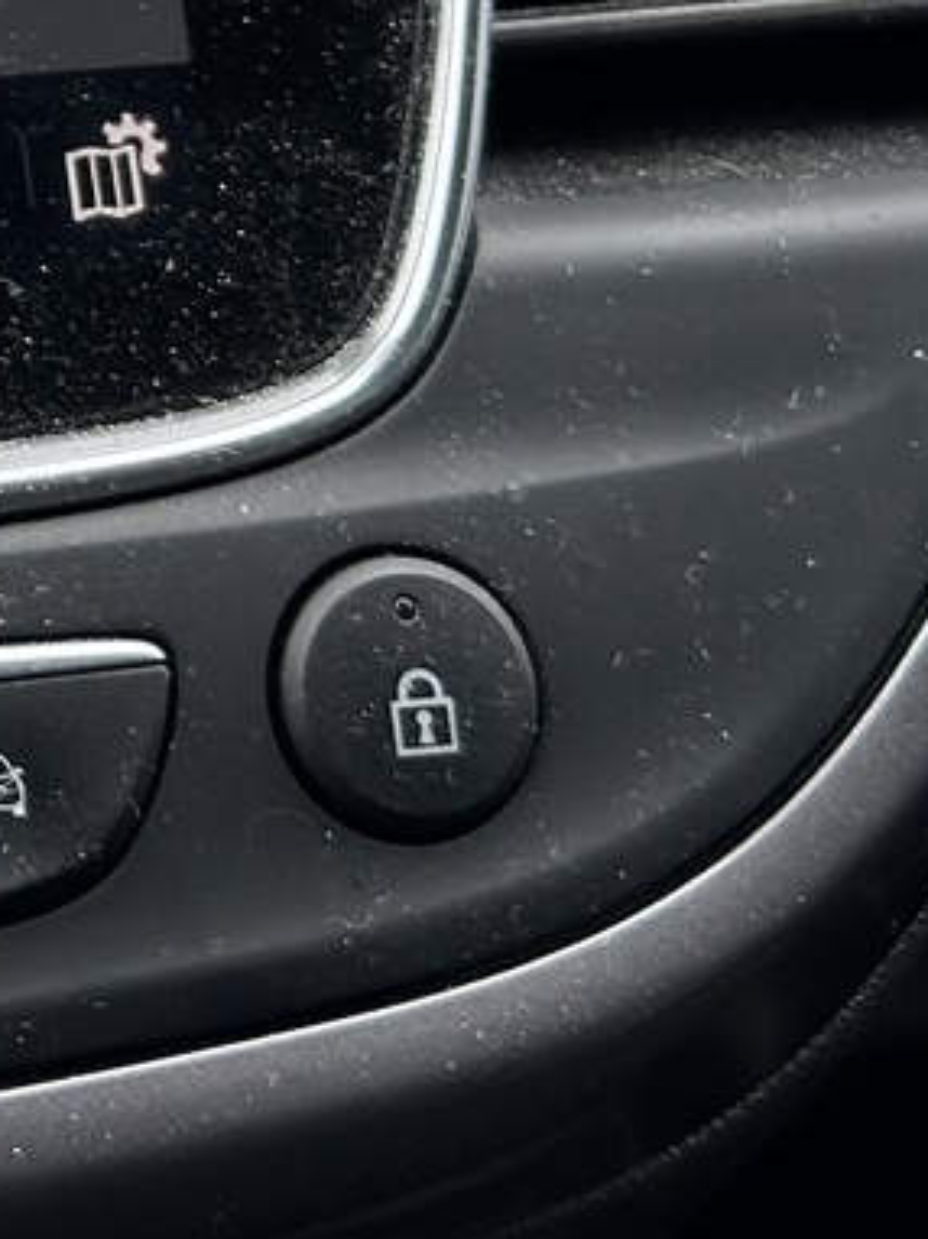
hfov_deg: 7.6
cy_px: -457
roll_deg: -2.2
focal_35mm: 181
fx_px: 6477
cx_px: -1314
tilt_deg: -21.0
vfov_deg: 10.6
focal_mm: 6.86
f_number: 1.78
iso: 64
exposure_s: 1/238
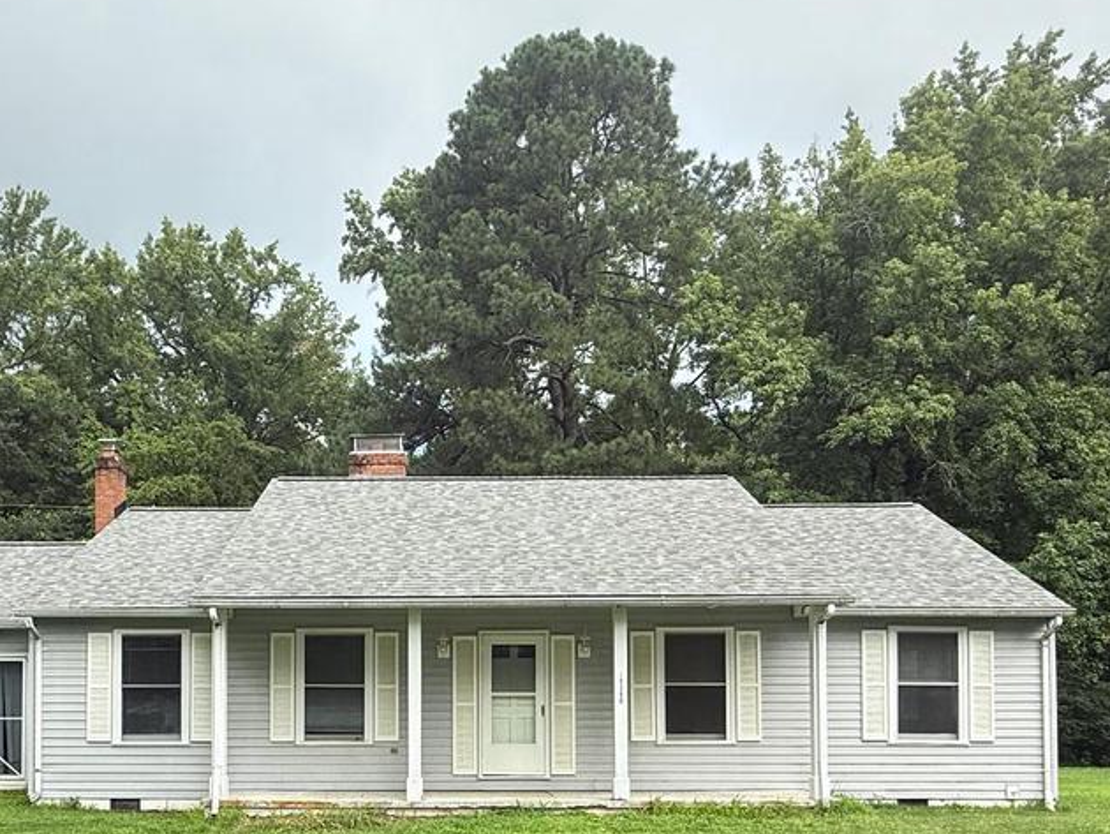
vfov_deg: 42.2
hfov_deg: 56.4
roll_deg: +0.2
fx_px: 1027
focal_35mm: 32
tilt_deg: +2.3
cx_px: 448
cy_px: 672
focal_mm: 2.22
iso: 50
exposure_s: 1/686
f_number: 2.2
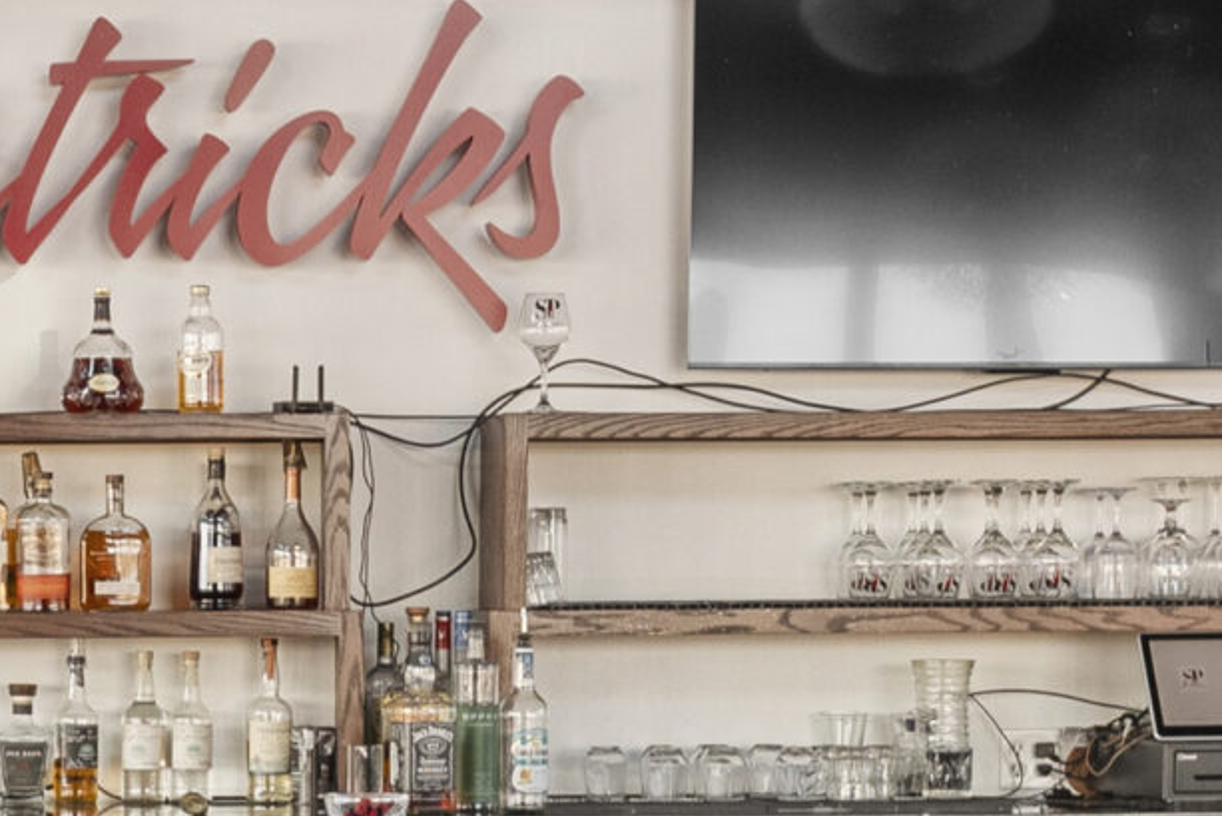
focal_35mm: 142
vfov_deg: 9.5
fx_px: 4821
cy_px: 1043
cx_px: -150
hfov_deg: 14.1
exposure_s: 1/30
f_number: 7.1
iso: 2500
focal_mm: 34
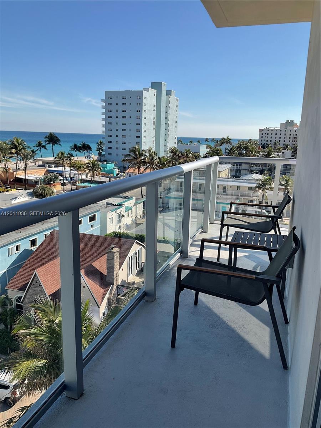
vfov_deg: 61.7
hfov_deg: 48.2
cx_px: 160
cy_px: 214
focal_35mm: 29
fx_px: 359
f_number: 1.8
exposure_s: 1/2058
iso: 16
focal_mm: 3
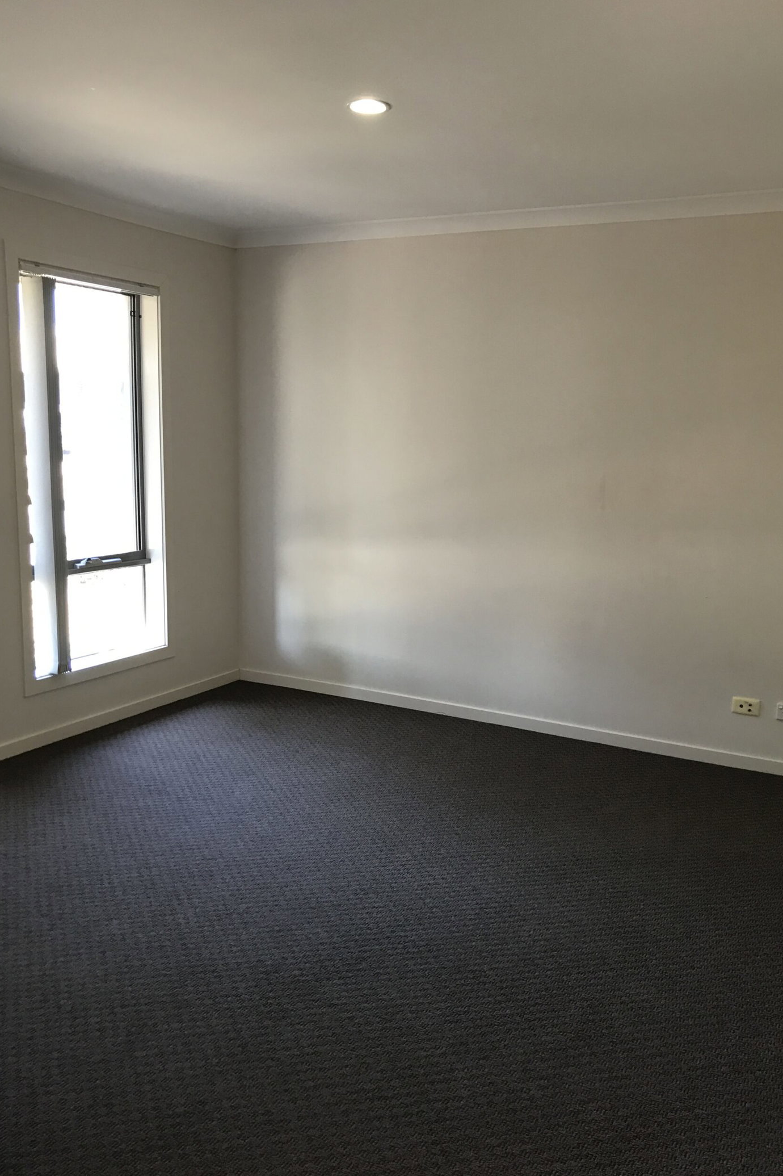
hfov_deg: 43.6
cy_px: 603
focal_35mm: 30
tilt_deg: -9.1
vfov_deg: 61.9
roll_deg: -1.6
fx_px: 979
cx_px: 426
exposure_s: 1/33
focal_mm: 3.99
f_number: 1.8
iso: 40
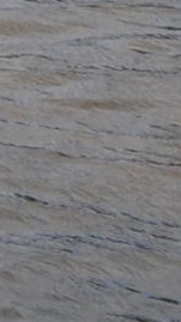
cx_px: -1287
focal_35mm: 333
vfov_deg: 5.9
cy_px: -776
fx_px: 2844
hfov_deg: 3.0
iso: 400
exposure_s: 1/500
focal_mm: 19
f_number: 11
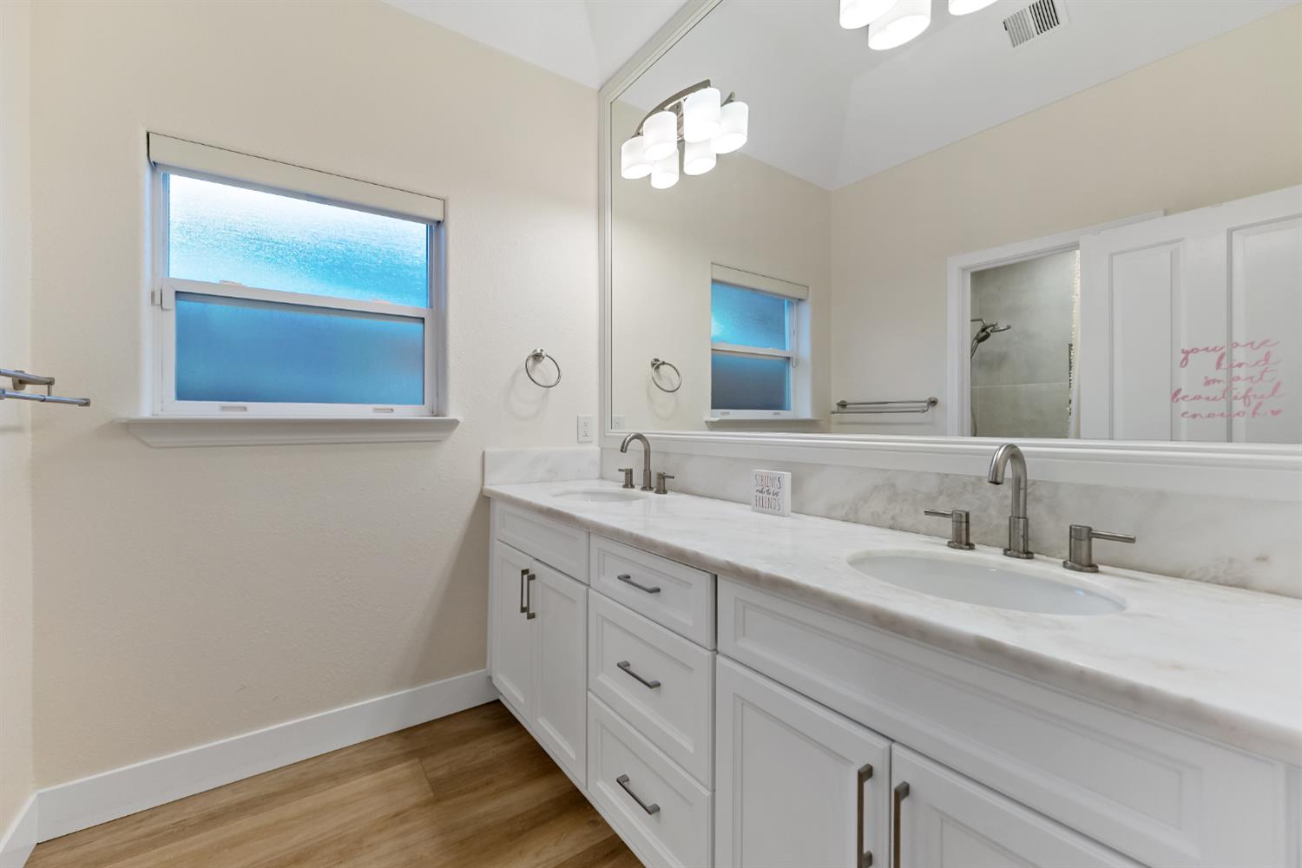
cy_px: 434
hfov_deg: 104.3
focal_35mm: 14
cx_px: 651
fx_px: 506
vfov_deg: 81.2
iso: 640
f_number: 4
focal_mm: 14
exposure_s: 1/160
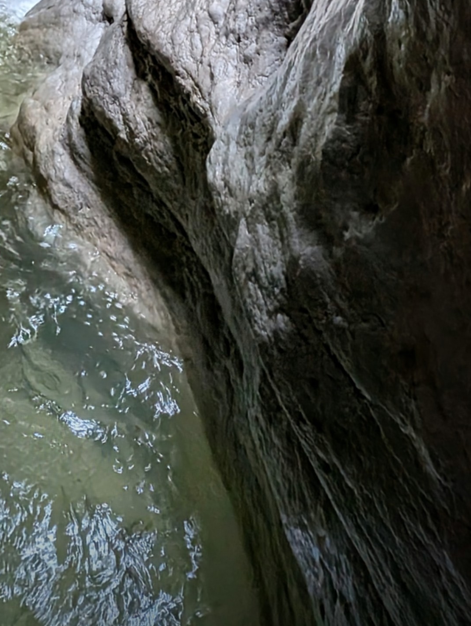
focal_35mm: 37
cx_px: 4
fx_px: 670
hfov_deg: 35.2
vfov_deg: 40.2
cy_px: -68
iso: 180
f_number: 2.2
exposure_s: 1/23.8
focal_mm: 1.95
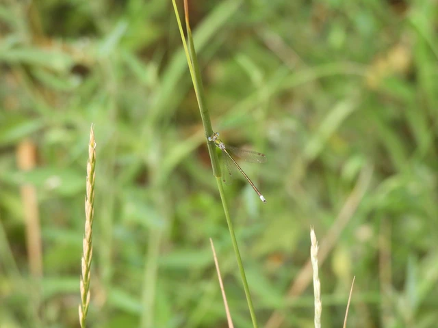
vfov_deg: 3.0
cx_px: 219
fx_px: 6327
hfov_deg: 4.0
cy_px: 164
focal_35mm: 500
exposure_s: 1/160
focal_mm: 89.2
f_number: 5
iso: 400
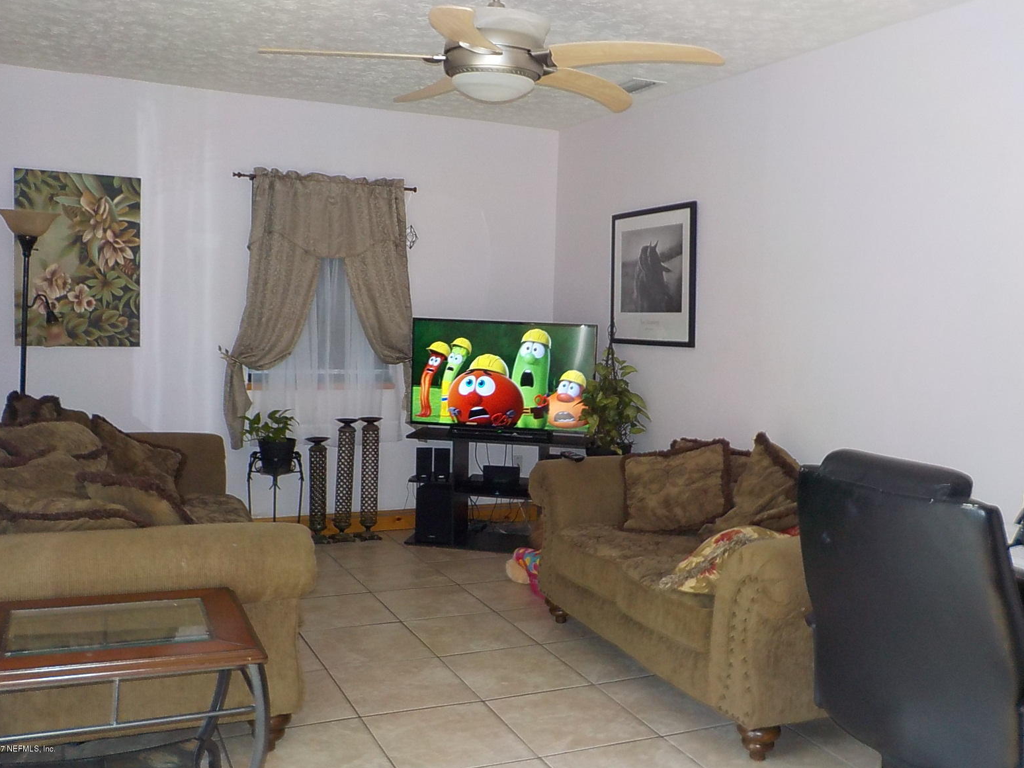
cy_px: 378
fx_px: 917
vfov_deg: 45.4
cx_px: 505
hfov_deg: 58.3
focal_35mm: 31
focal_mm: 4.1
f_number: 3.3
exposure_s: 1/30
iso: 200
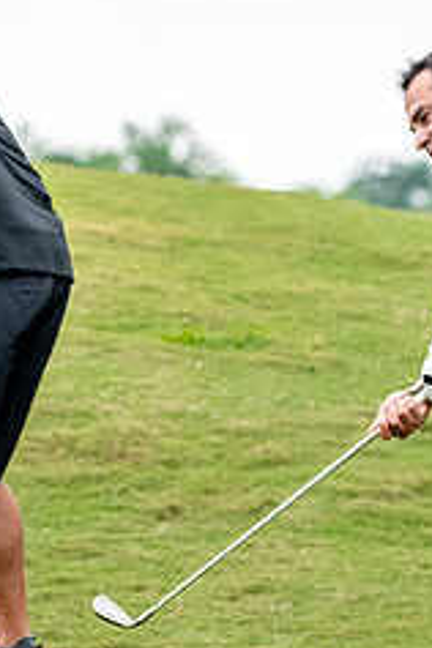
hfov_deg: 2.4
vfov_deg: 3.6
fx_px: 10241
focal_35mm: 569
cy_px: 443
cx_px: 375
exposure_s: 1/2000
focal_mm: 200
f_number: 5.6
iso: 2200
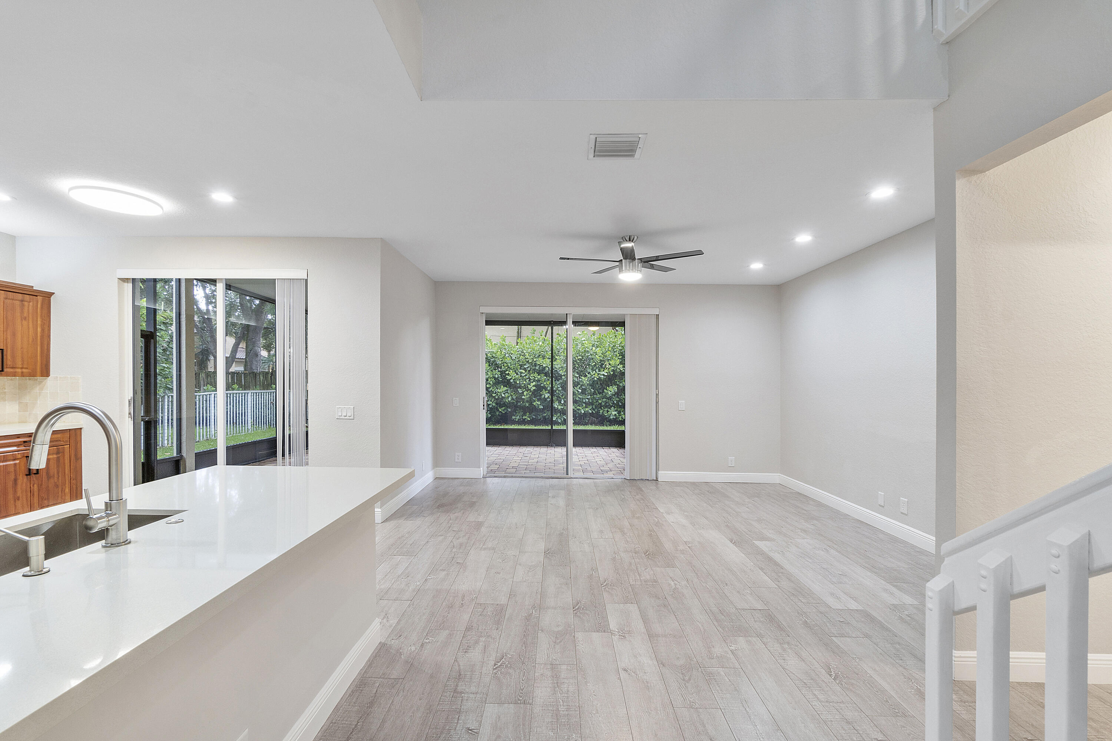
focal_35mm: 15
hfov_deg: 100.4
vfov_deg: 77.3
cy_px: 370
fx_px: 463
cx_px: 556
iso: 160
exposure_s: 1/2.5
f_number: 11
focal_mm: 10
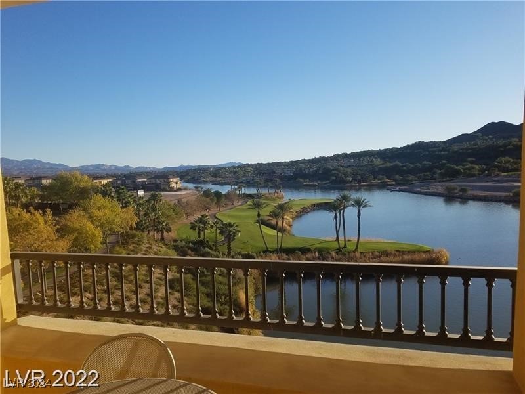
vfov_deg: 53.1
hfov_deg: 67.3
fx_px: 394
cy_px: 197
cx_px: 262
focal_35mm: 26
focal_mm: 4.2
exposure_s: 1/2344
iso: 50
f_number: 1.7
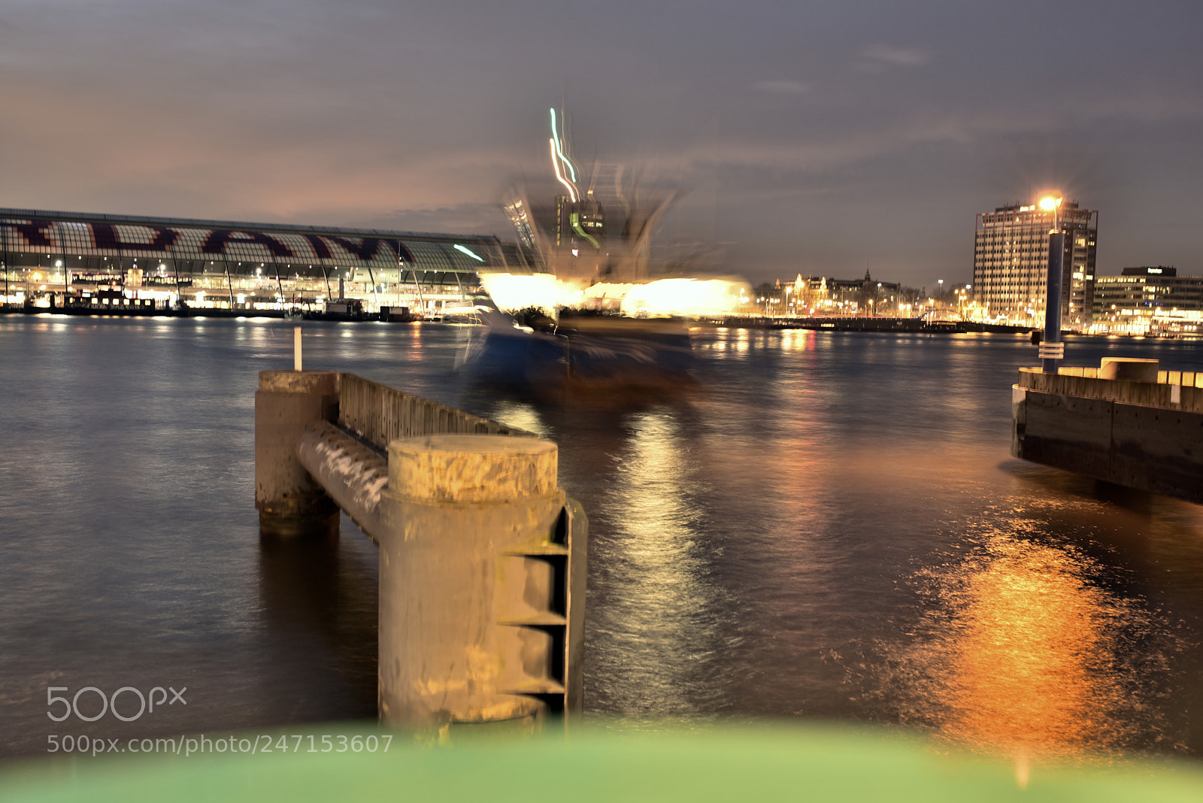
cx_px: 602
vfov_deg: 37.9
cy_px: 402
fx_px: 1170
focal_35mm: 35
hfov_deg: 54.4
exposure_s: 10
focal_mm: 35
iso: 100
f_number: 5.6
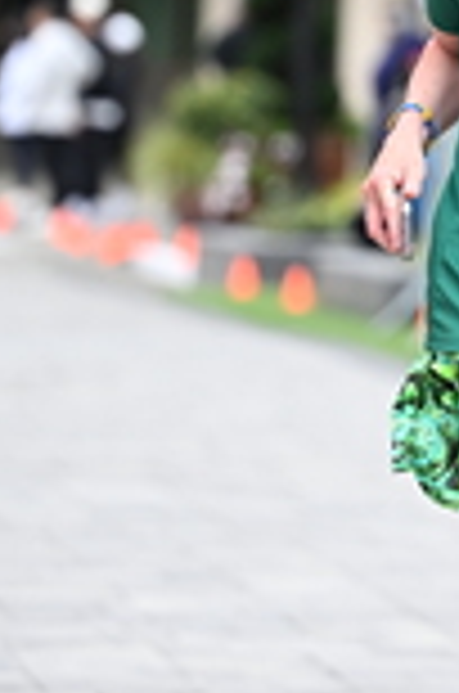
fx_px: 7915
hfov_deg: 3.3
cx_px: 745
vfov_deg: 5.0
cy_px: 50
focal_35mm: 412
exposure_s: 1/1600
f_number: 2.8
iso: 640
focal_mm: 115
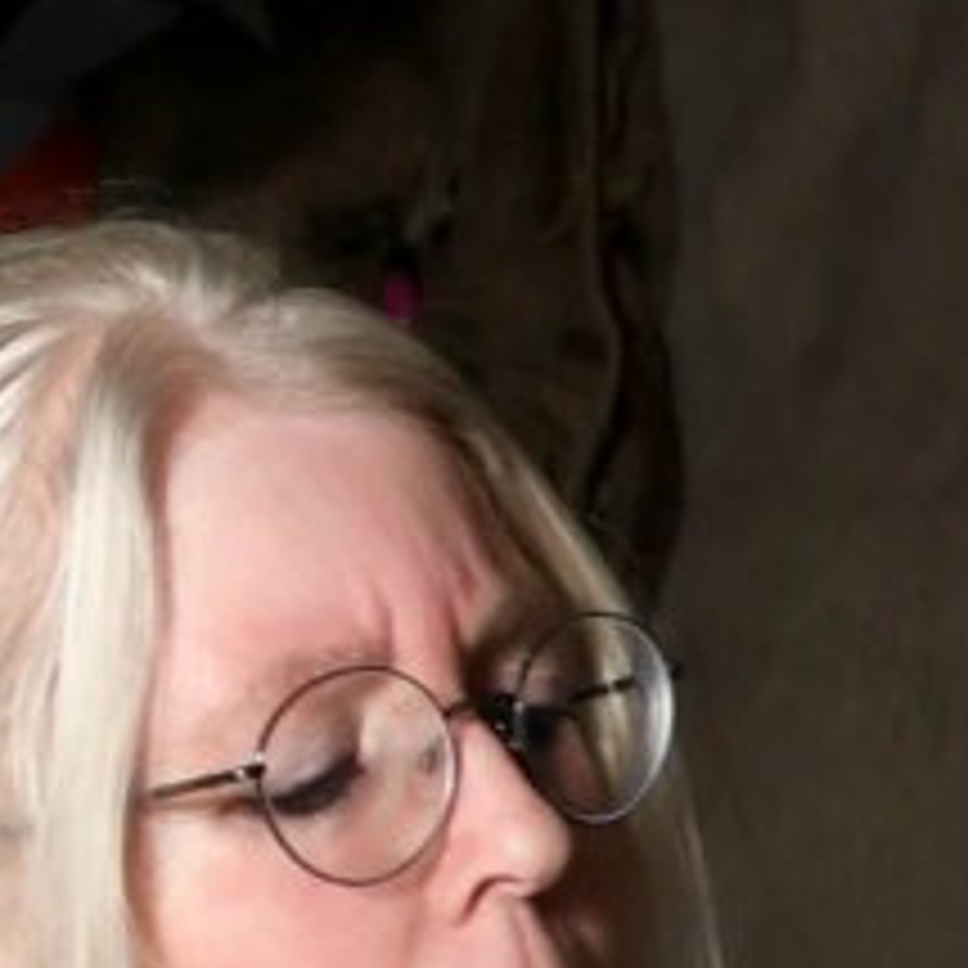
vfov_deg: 5.4
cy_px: 1880
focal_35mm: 316
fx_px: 9997
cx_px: 2044
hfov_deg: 5.4
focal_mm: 26
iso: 640
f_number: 4
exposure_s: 1/60
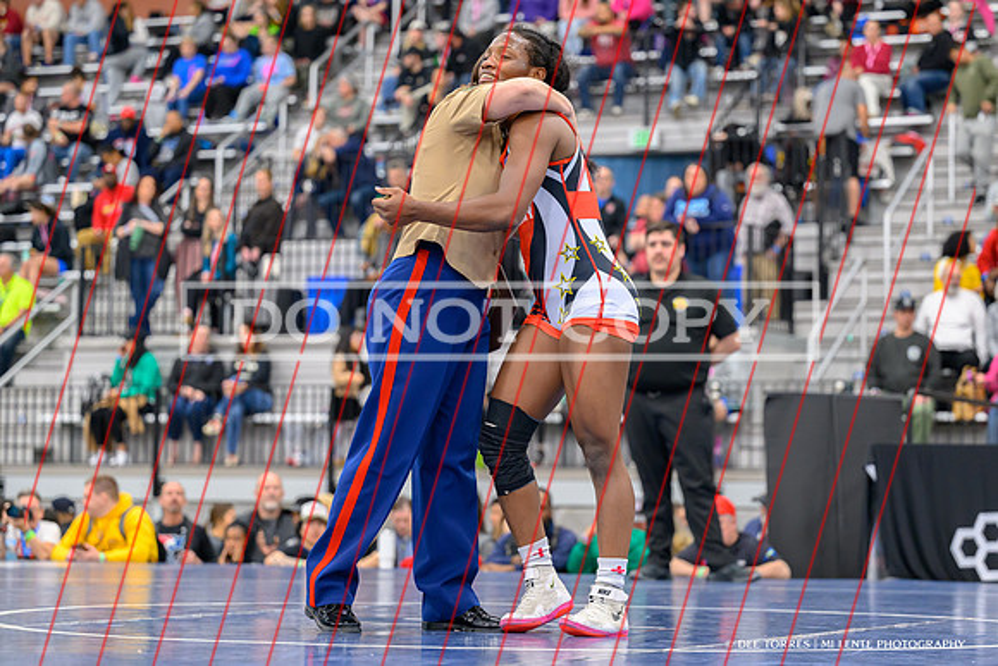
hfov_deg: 21.0
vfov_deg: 14.1
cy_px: 311
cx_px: 538
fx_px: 2690
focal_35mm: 97
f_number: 2.8
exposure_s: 1/800
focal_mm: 84
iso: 2800
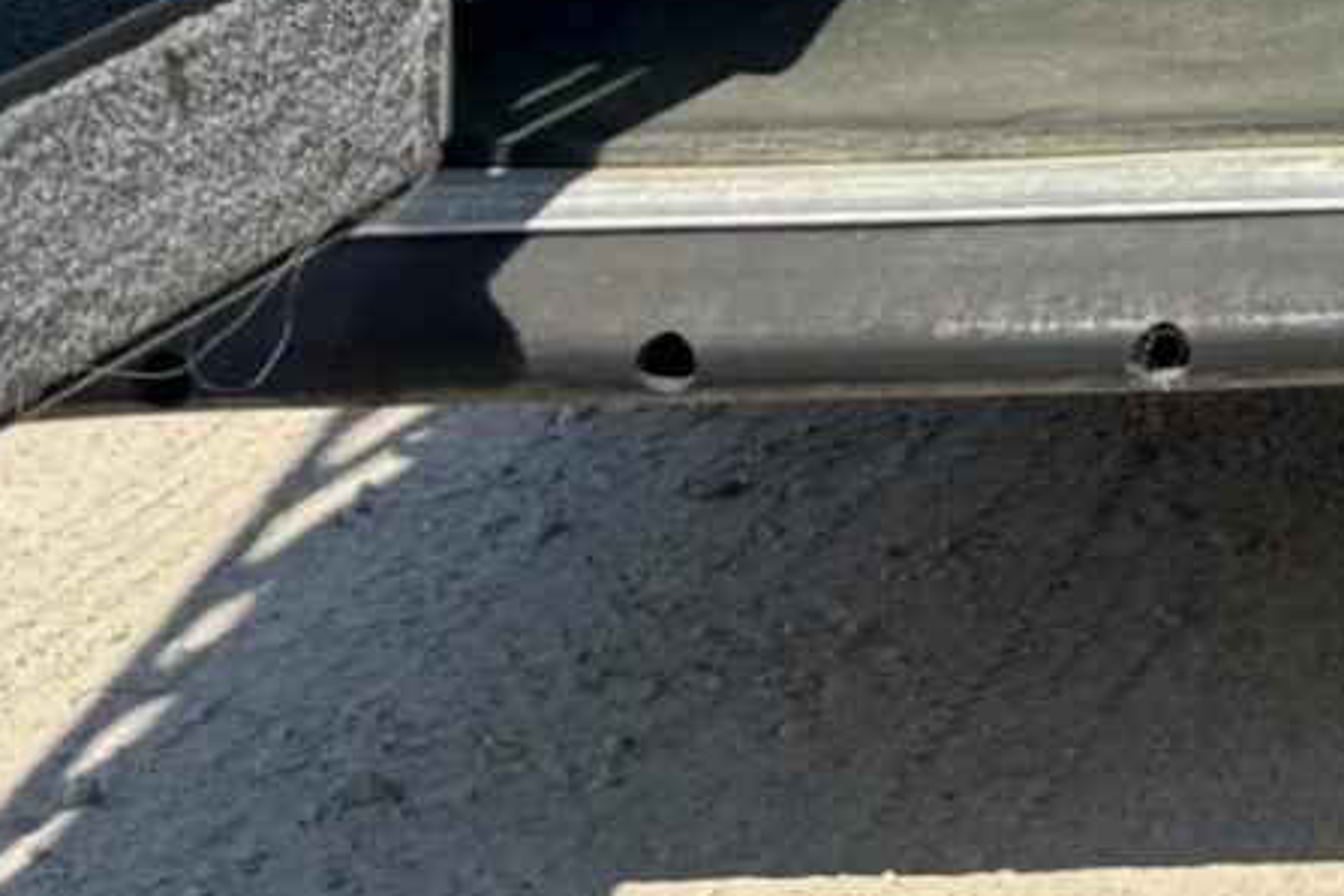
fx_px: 5338
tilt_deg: +2.9
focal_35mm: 143
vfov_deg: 8.1
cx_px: 2228
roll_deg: +0.2
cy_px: -1825
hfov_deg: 13.3
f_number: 1.78
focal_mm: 6.76
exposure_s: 1/2604
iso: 80
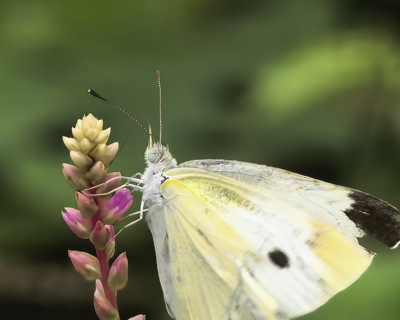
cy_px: 226
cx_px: 213
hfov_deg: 3.8
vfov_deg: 3.0
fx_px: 6084
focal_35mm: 514
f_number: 2.1
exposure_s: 1/1299
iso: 50
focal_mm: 15
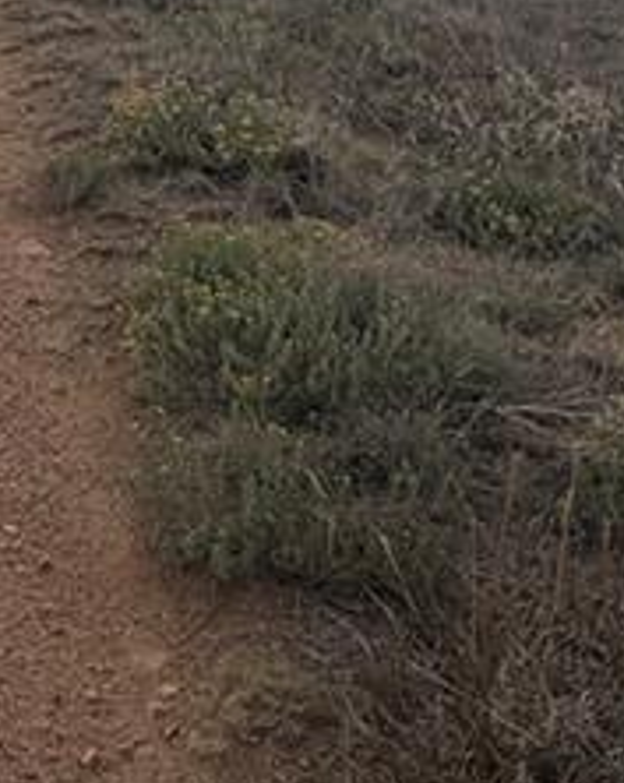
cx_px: -226
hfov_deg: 18.9
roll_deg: -2.8
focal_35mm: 74
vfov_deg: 23.3
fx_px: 1712
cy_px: -183
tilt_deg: -4.1
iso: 50
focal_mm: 2.22
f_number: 2.2
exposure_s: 1/3546
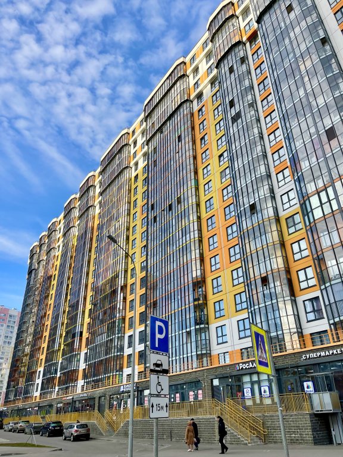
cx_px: 172
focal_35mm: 26
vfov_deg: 67.3
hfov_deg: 53.1
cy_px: 228
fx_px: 344
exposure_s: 1/1553
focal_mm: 5.1
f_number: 1.6
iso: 32
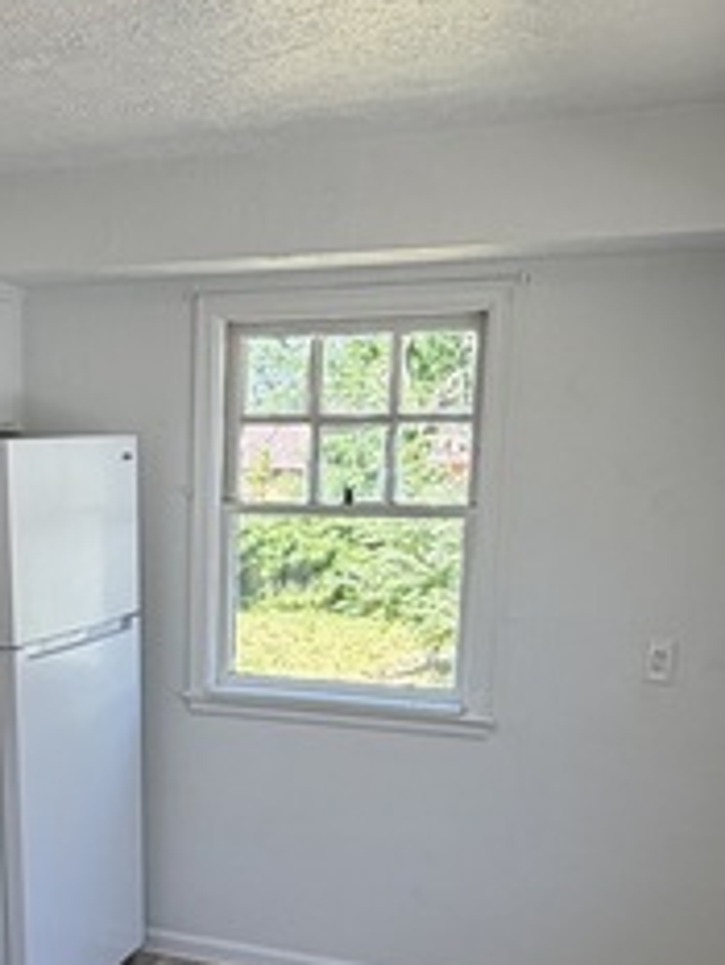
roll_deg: -0.6
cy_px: 750
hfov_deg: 29.4
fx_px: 1339
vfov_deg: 38.4
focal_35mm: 48
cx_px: 112
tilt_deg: -12.3
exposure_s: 1/121
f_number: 2.2
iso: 50
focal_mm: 2.22
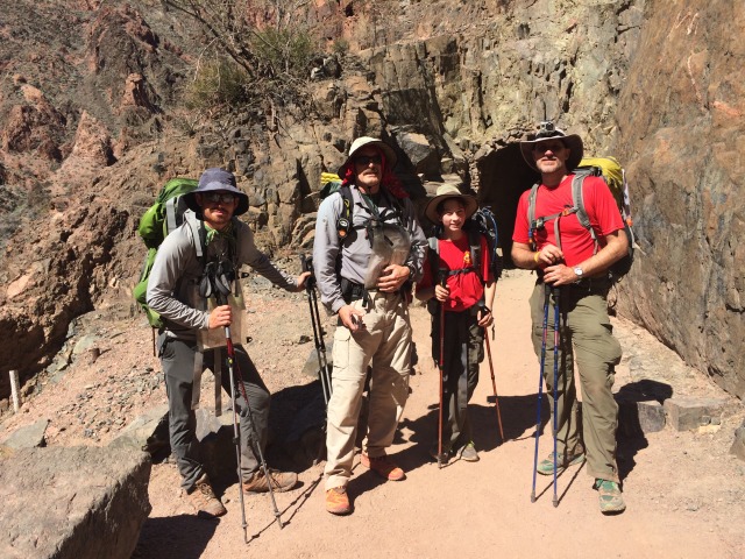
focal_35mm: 29
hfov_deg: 61.7
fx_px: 624
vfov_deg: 48.2
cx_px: 372
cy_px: 280
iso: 32
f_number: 2.2
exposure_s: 1/1953
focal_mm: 4.15
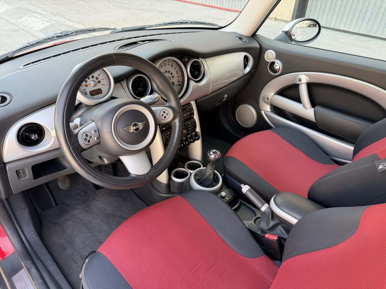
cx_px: 193
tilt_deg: -33.6
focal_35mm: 24
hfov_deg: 71.6
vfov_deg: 56.8
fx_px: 268
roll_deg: -2.9
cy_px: 144
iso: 125
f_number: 1.78
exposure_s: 1/174
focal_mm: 6.76
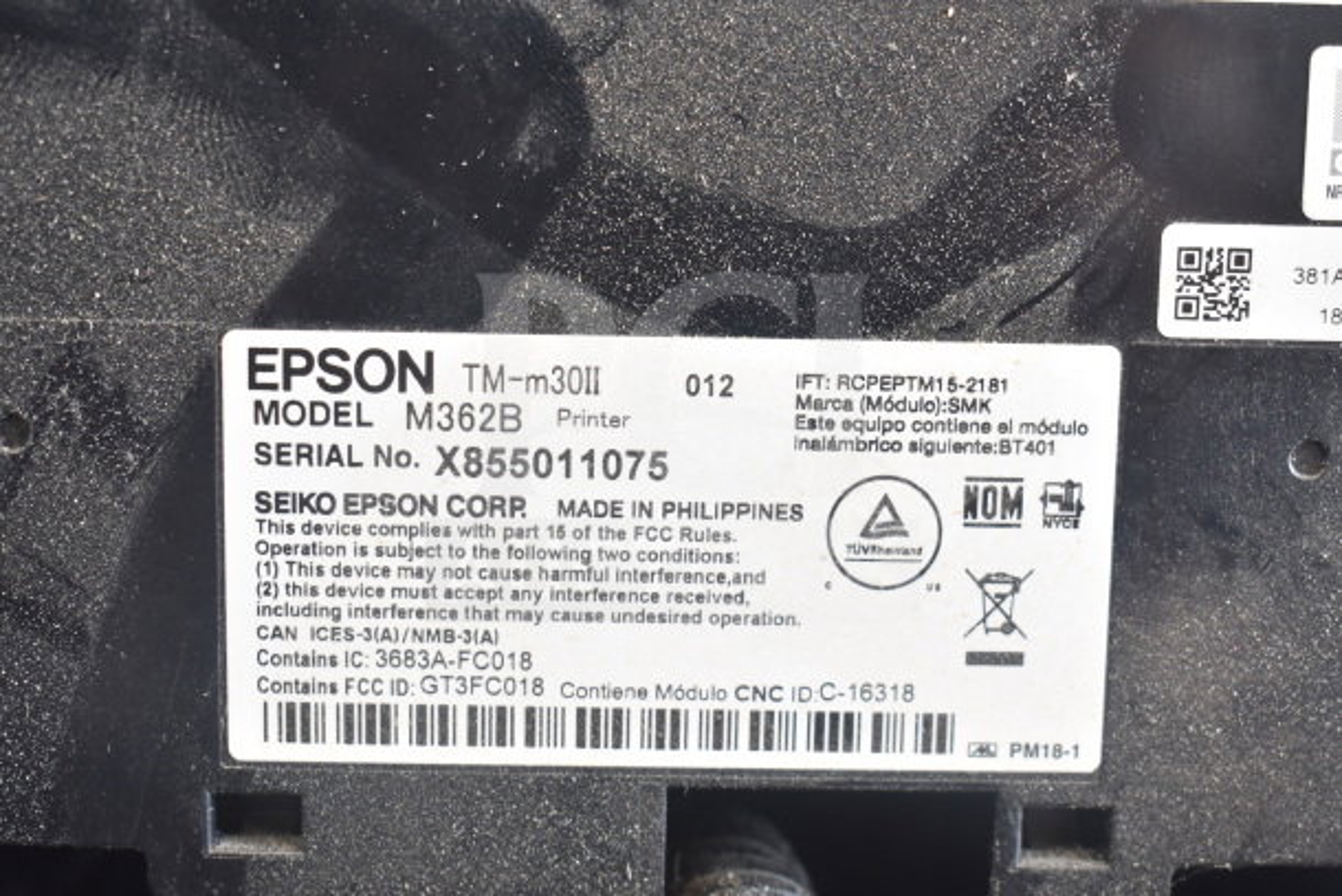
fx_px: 1901
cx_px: 671
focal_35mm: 51
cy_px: 448
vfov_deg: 26.5
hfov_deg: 38.9
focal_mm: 34
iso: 1000
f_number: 4.5
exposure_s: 1/50
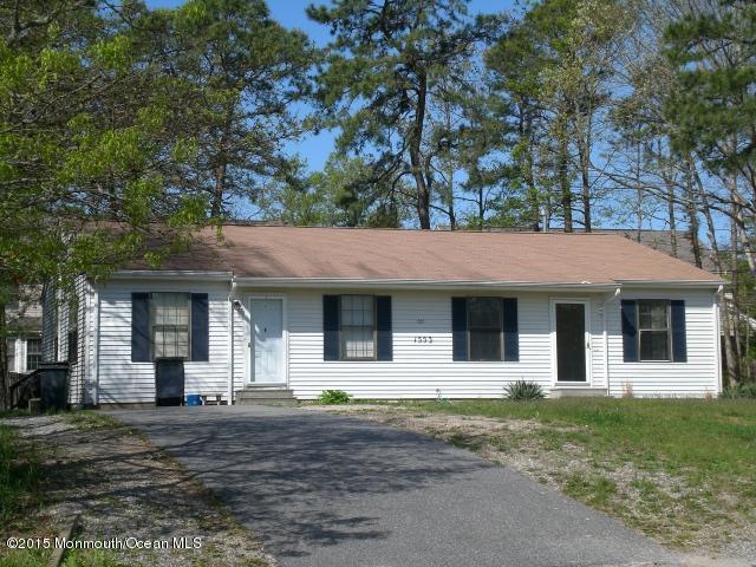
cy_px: 284
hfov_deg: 30.7
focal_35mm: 63
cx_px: 378
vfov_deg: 23.3
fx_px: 1376
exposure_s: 1/320
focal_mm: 10.4
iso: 50
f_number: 5.7
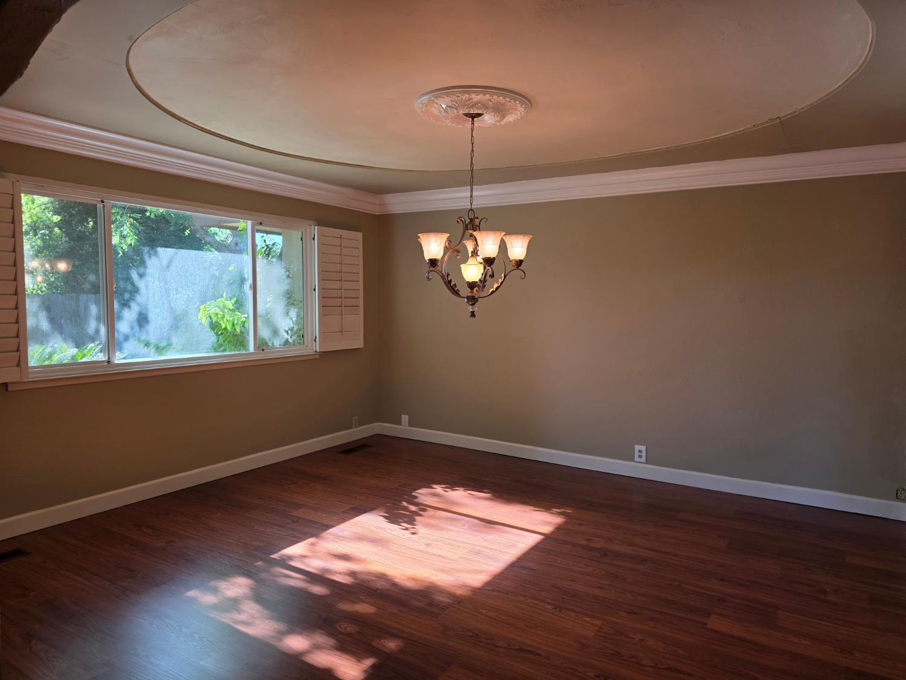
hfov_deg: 73.9
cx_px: 453
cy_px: 340
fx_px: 602
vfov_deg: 58.9
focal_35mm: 23
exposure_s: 1/120
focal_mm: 6.3
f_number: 1.7
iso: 50
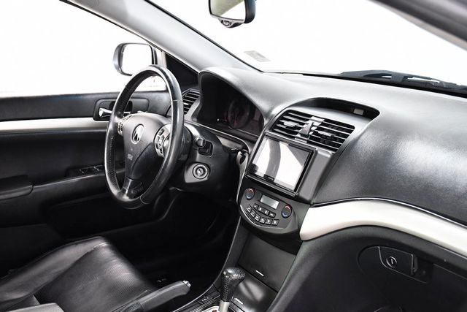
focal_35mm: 48
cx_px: 234
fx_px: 623
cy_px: 156
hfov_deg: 41.1
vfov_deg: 28.1
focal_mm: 32
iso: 2500
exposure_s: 1/80
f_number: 4.5
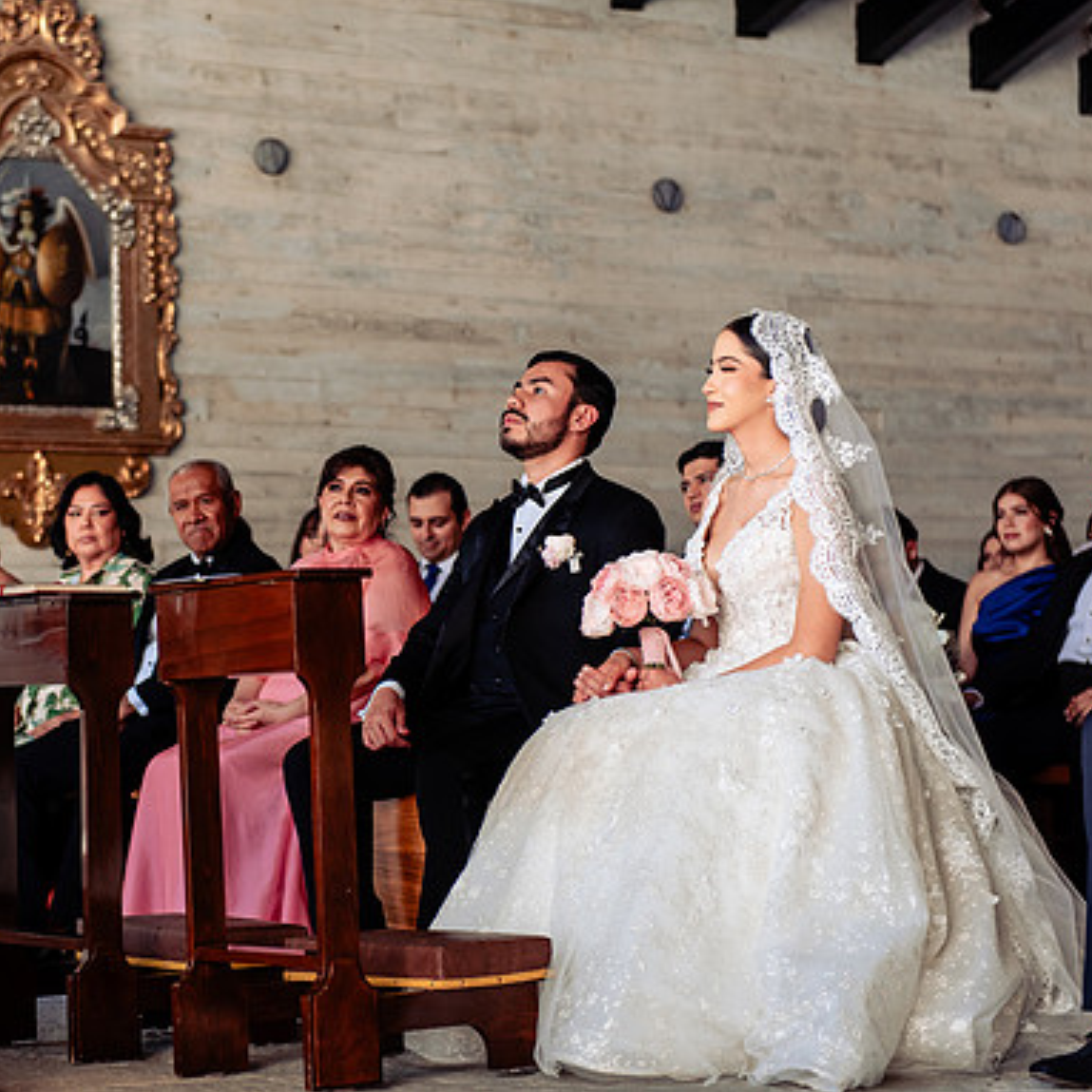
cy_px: 543
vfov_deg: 19.1
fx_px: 3248
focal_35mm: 91
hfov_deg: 19.0
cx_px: 294
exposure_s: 1/400
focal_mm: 70
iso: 500
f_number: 3.2
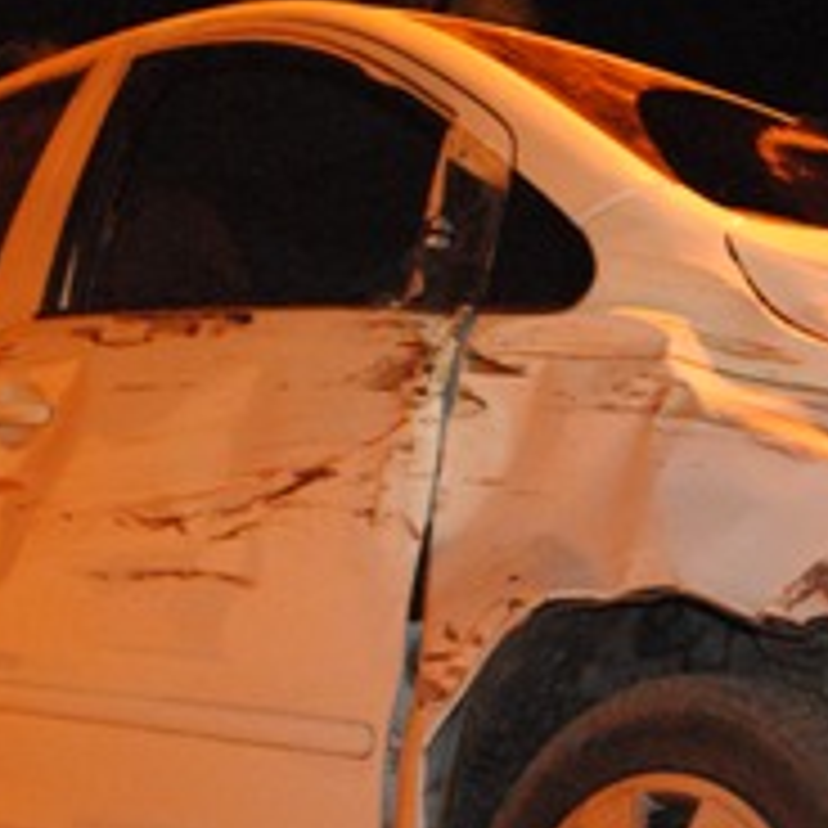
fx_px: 2409
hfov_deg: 19.3
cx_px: 648
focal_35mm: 89
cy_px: 603
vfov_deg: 19.4
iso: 1600
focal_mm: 20
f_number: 4.5
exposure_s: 1/6
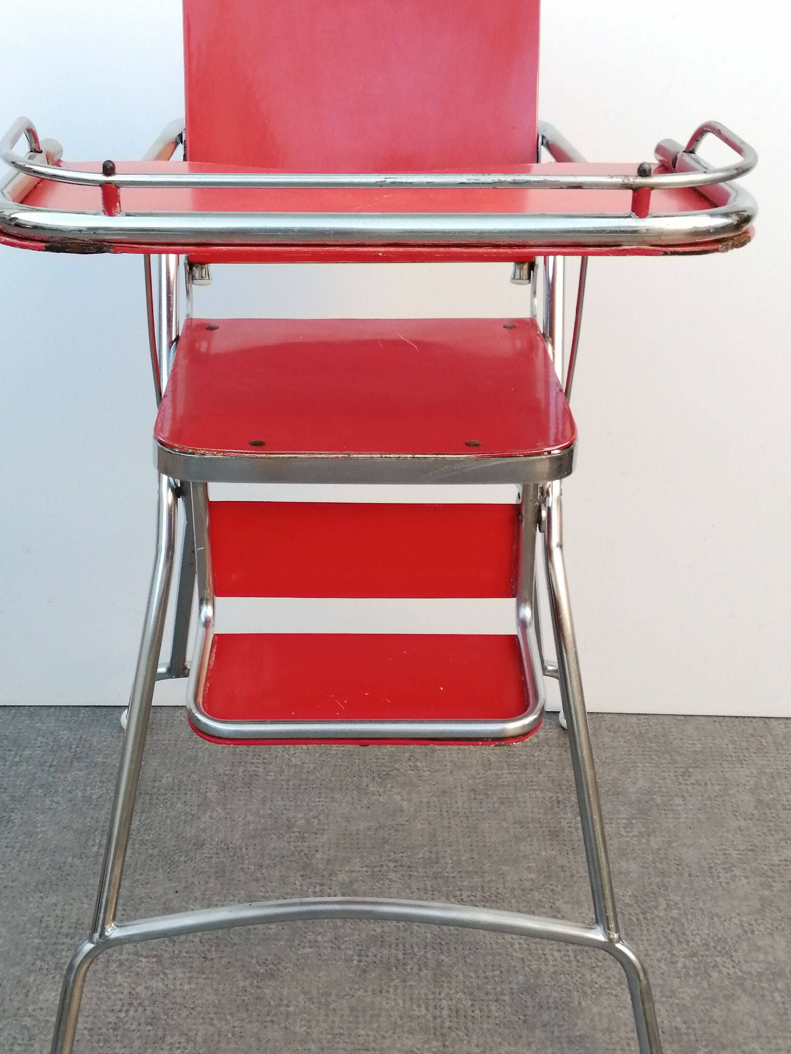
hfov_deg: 32.2
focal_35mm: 45
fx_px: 1371
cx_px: 360
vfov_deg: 42.1
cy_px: 552
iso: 50
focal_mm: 3.46
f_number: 1.8
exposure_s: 1/107
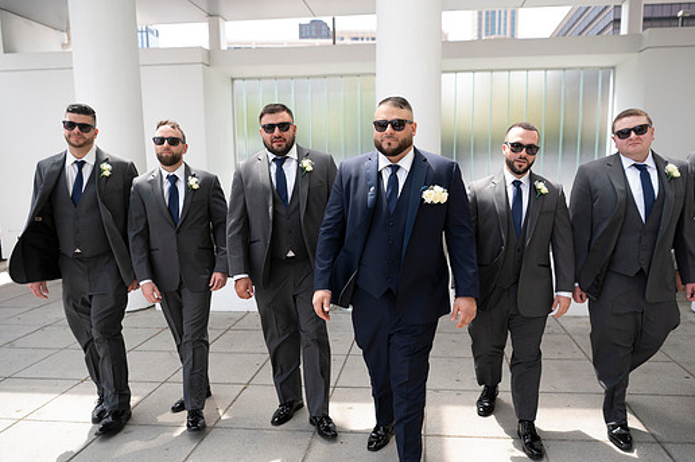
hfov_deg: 67.4
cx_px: 368
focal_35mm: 27
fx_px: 521
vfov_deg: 47.7
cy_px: 259
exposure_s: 1/250
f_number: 2.8
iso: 50
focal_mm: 24
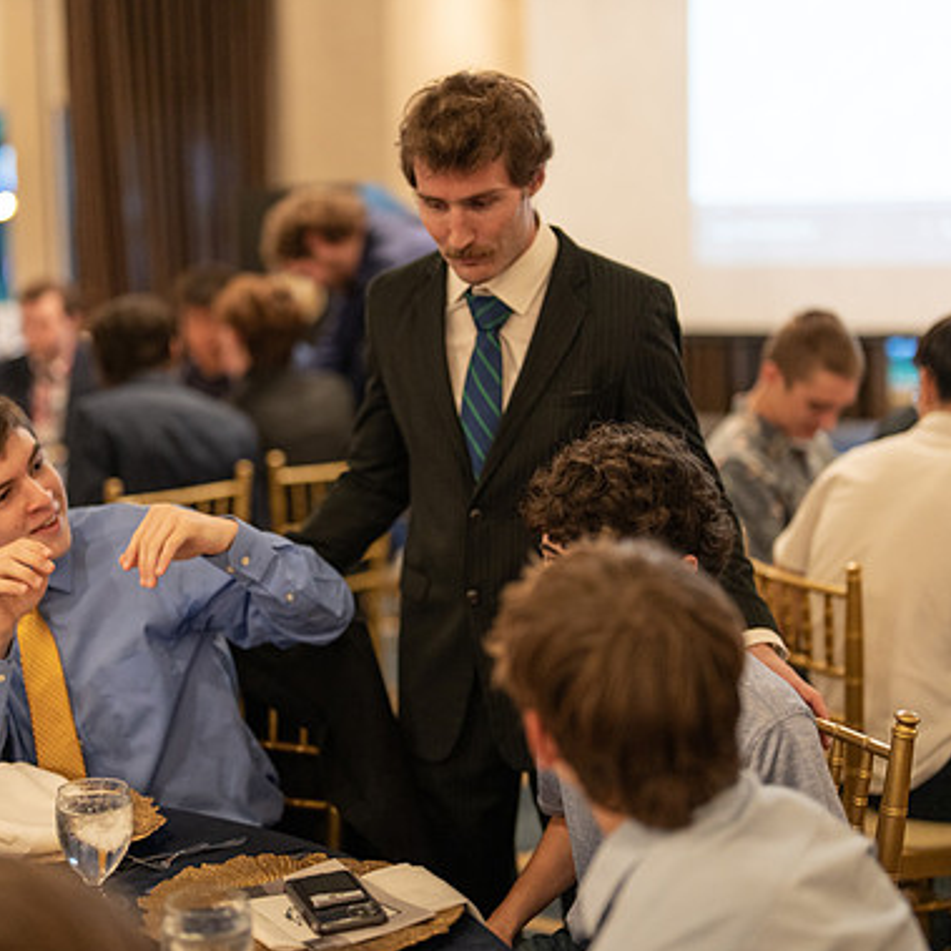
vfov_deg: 26.5
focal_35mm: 65
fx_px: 2020
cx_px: 396
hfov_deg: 26.5
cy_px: 481
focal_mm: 50
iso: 1250
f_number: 1.2
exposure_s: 1/320
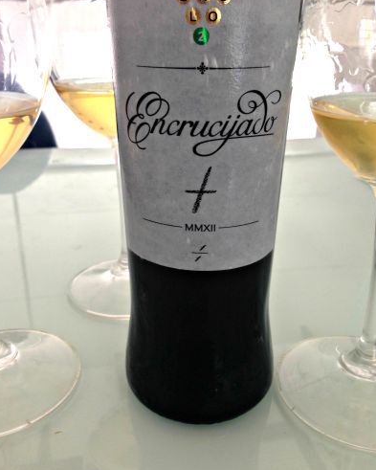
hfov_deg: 42.2
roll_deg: -1.4
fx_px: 487
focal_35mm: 35
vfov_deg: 51.5
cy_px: 230
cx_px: 187
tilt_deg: -21.6
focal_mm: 4.12
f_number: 2.4
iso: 50
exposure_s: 1/30
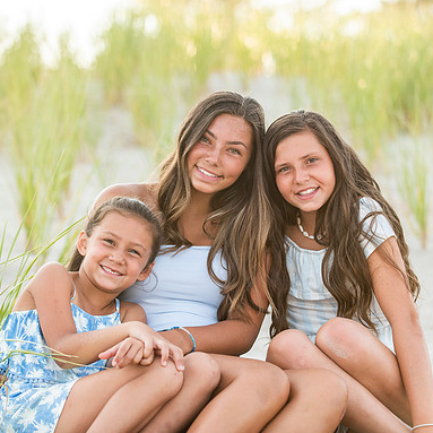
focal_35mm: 126
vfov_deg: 13.8
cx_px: 222
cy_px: 218
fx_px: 1783
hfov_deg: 13.8
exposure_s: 1/640
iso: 250
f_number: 3.2
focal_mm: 98
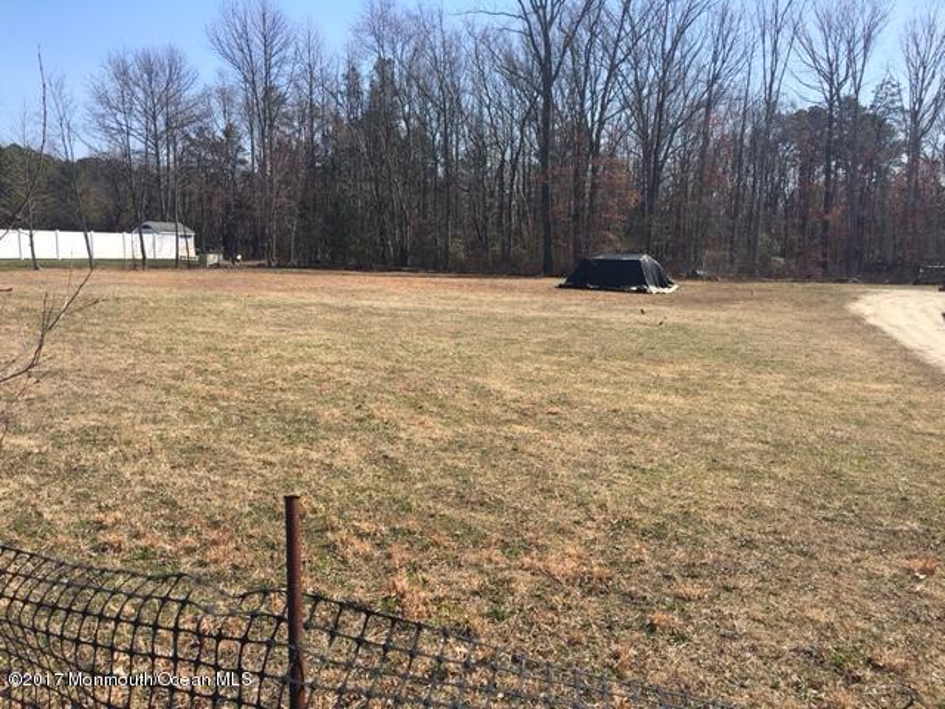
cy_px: 354
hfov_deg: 61.7
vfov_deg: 48.2
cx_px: 472
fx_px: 792
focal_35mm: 29
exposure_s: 1/1221
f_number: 2.2
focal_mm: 4.15
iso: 25
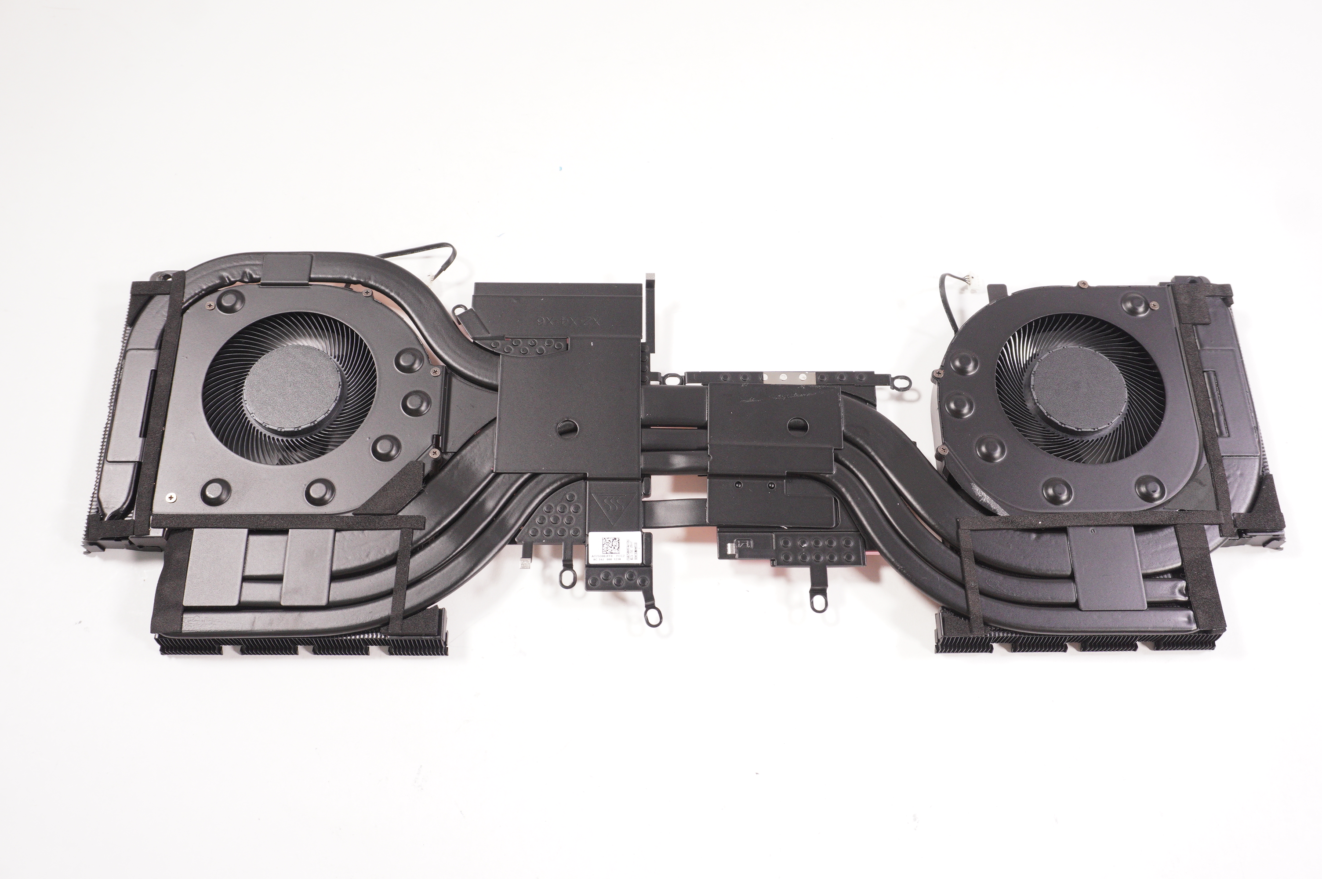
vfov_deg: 41.6
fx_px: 1156
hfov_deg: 59.5
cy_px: 440
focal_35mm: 32
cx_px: 661
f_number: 5.6
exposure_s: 1/160
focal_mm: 21
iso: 800
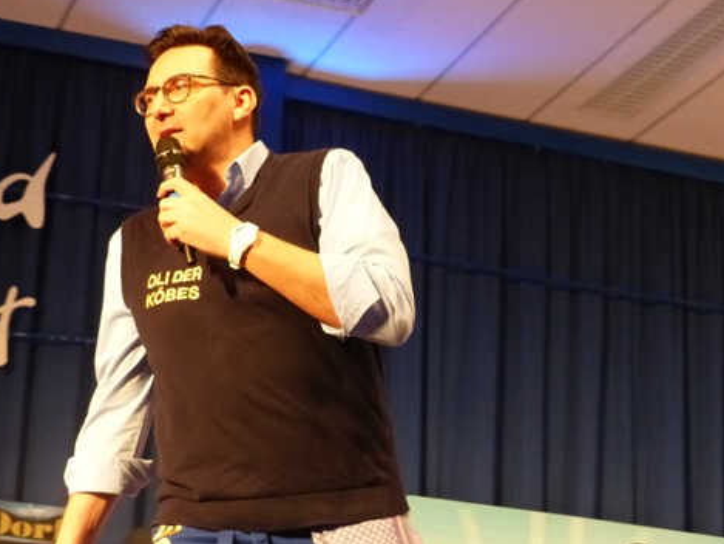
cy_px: 315
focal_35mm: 90
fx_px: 1883
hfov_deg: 21.8
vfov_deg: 16.4
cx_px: 397
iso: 800
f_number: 2.8
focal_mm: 11.9
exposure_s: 1/60
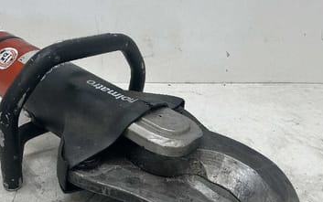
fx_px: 370
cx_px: 125
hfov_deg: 46.8
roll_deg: -0.2
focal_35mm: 42
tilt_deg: -22.8
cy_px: 128
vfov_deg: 30.4
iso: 64
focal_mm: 3
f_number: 1.8
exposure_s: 1/100
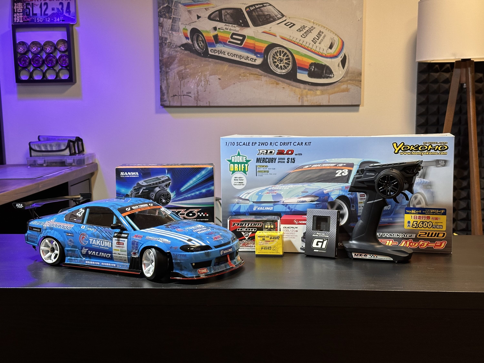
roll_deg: +0.0
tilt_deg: -7.3
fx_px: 671
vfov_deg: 30.3
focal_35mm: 48
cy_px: 182
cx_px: 242
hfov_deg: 39.7
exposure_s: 1/50
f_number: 1.78
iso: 160
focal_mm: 6.86
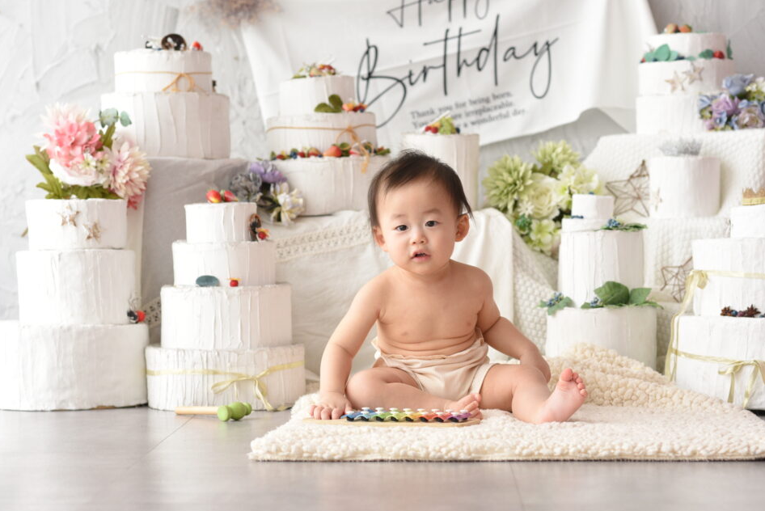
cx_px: 406
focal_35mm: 92
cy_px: 263
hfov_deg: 22.1
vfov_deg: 14.9
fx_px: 1956
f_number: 4.5
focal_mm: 85
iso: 1000
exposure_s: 1/160
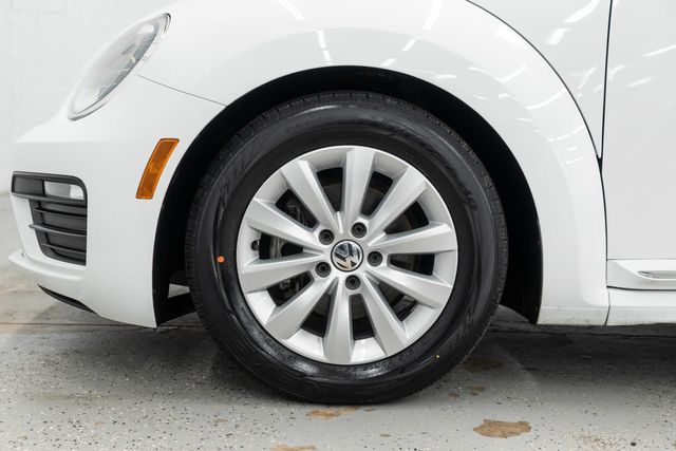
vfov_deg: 31.9
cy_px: 226
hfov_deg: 46.4
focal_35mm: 42
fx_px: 789
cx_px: 338
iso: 250
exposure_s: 1/40
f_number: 3.2
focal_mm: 28
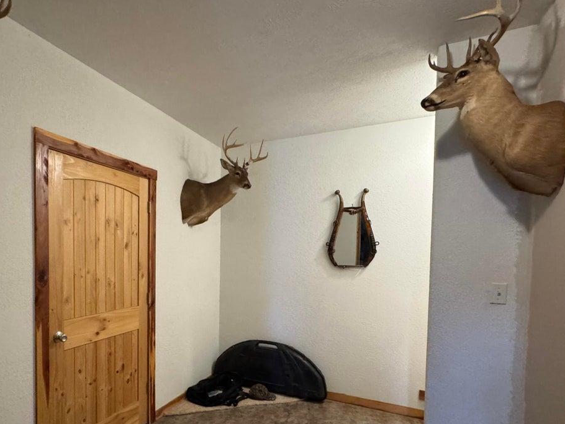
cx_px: 213
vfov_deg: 62.5
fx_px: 343
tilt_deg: -2.8
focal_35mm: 21
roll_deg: -0.5
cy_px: 267
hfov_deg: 77.6
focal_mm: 2.22
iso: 800
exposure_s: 1/60
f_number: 2.2
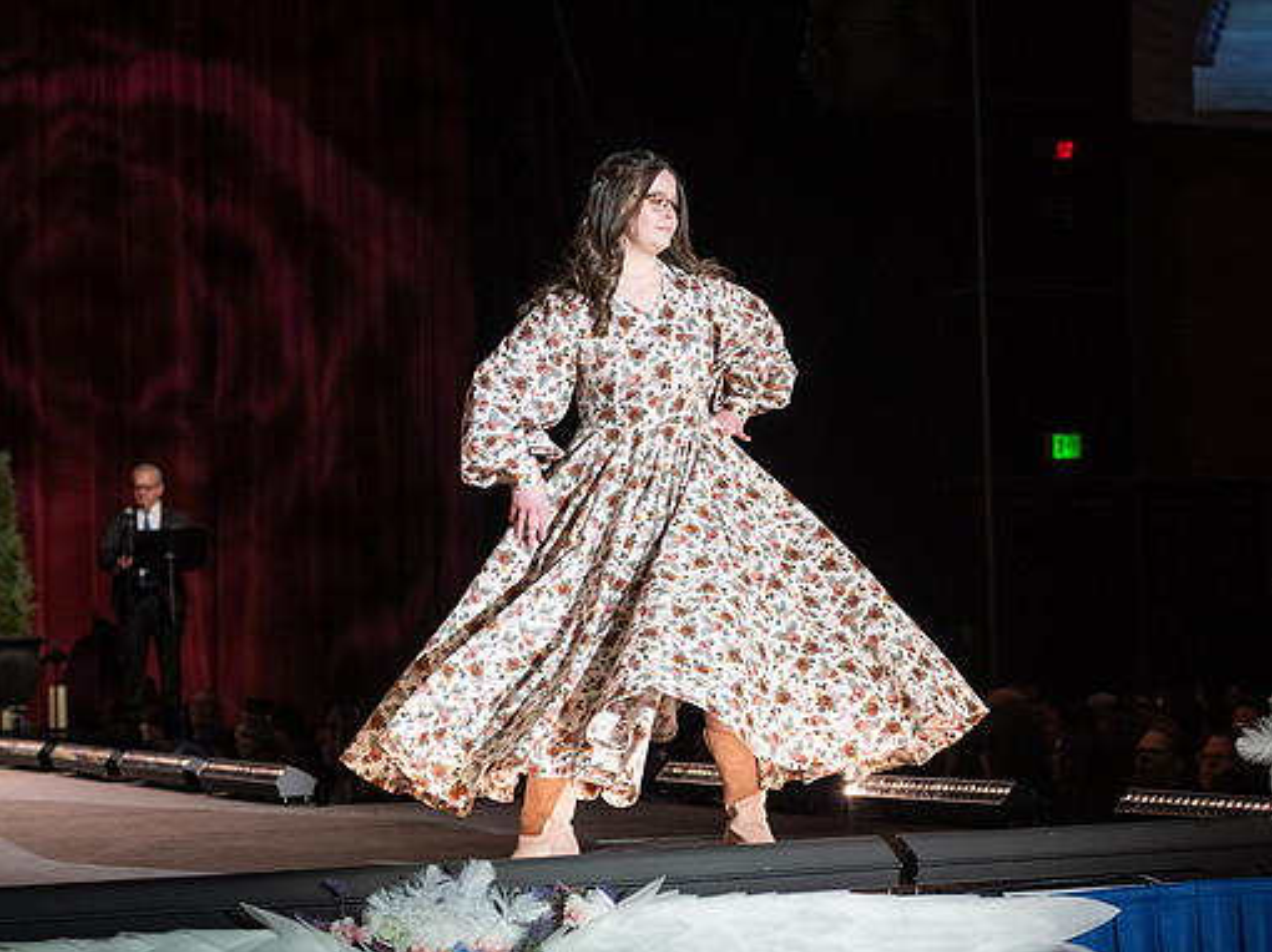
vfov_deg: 16.4
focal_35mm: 90
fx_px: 3306
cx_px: 647
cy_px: 450
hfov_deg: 21.8
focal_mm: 70
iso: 640
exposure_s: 1/800
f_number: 2.8
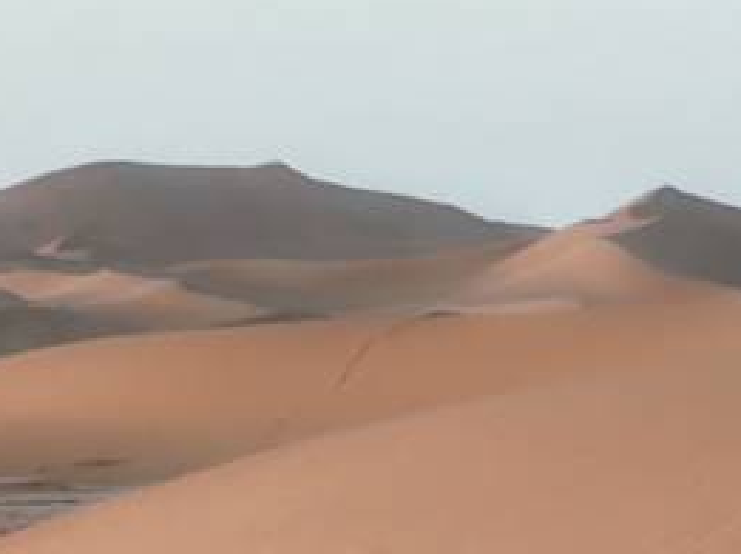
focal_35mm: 279
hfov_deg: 7.1
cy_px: 526
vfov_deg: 5.3
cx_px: 778
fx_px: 5964
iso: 100
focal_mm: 6.12
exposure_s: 1/100
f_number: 1.9
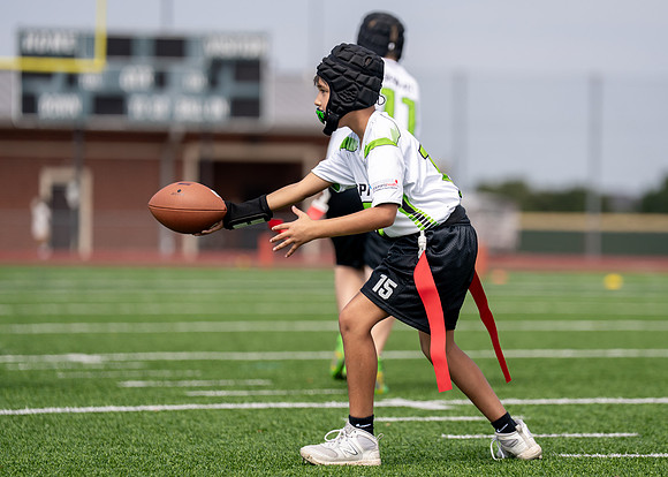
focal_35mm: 189
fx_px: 3586
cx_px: 409
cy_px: 229
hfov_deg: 10.6
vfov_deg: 7.6
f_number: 2.8
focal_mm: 152
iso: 200
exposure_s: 1/4000
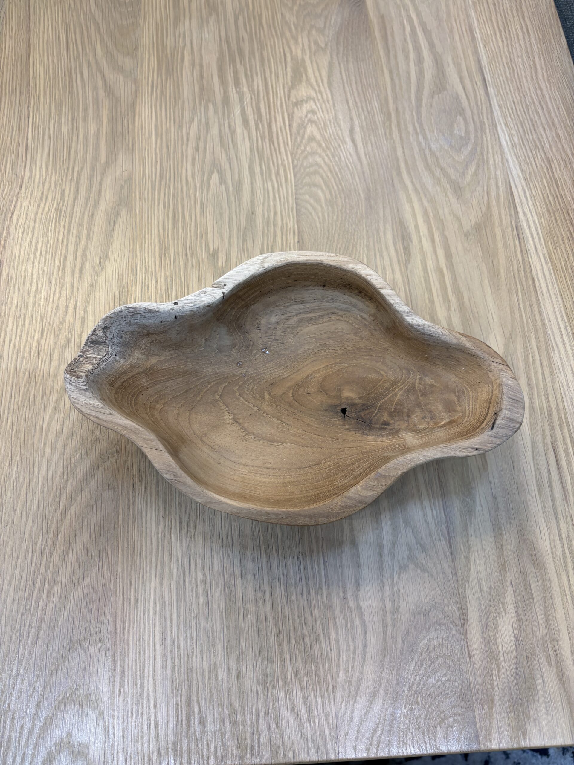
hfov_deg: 53.1
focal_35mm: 26
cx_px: 287
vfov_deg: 67.3
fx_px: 575
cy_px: 382
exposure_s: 1/100
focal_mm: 5.96
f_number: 1.6
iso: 100
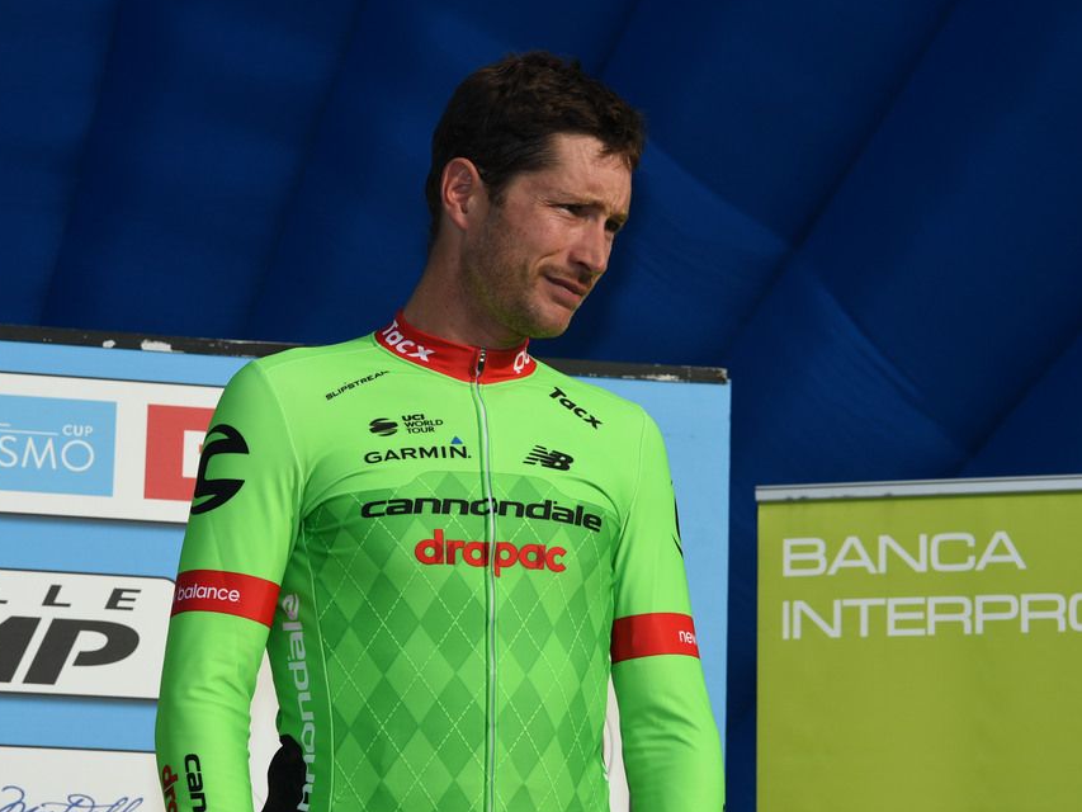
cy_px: 403
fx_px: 6127
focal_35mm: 196
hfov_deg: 10.1
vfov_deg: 7.6
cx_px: 570
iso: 200
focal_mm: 170
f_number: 11
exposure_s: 1/250
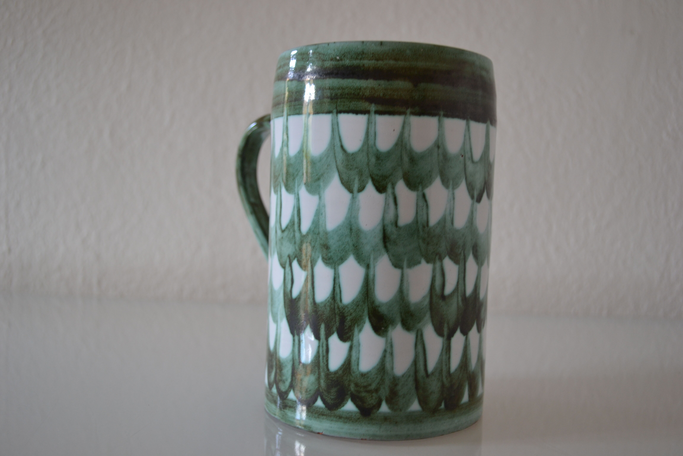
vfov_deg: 36.9
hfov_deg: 53.1
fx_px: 683
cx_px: 342
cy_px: 228
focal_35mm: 36
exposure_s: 1/40
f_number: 4
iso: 400
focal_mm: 24
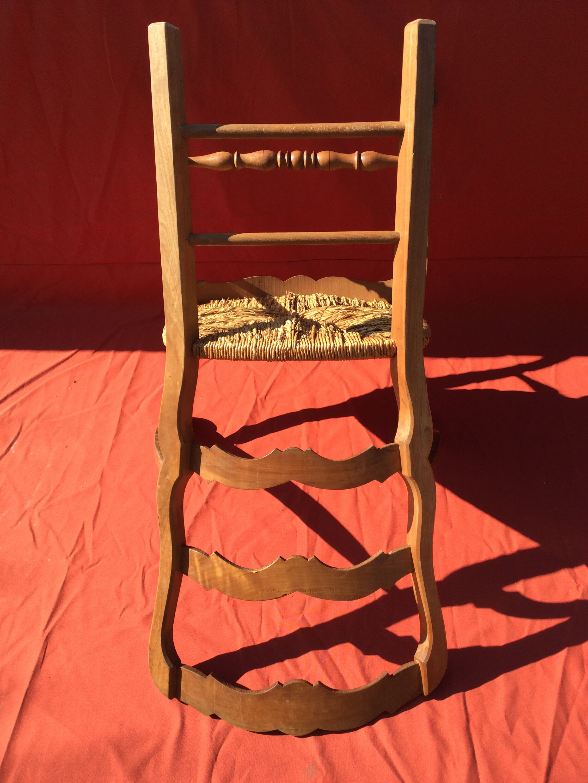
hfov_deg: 45.4
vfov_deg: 58.4
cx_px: 294
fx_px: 702
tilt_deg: -47.3
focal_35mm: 31
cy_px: 392
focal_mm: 3.3
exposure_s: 1/440
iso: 25
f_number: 2.4
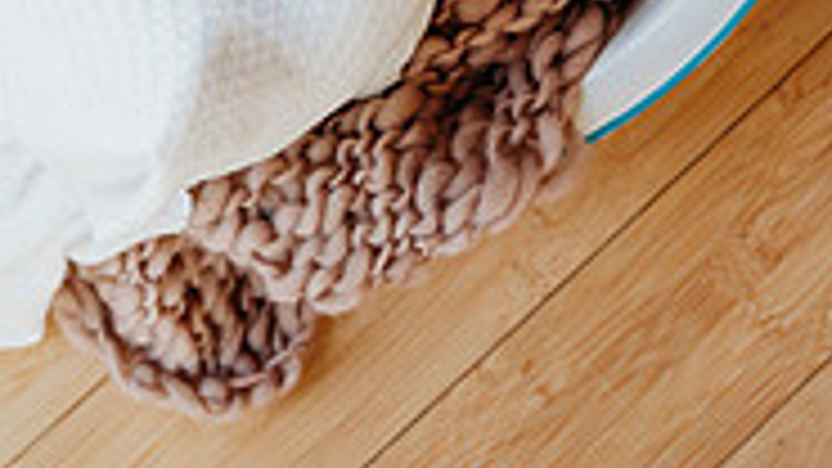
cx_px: 377
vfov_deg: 10.2
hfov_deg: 19.1
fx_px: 2471
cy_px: -391
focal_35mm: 112
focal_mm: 31.5
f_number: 3.5
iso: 500
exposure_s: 1/250
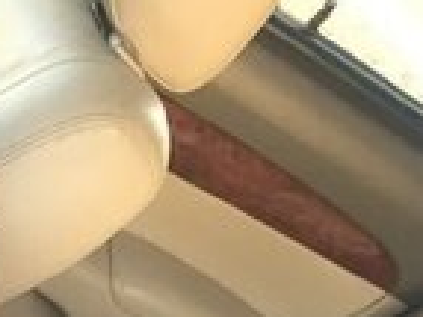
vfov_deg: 9.9
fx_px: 1636
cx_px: -532
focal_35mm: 134
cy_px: 727
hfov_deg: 12.3
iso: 50
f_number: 2.2
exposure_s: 1/33
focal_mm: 4.15
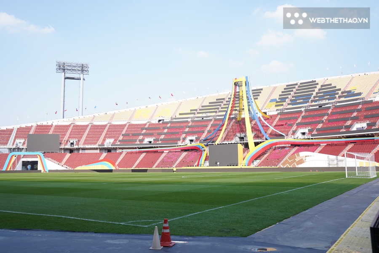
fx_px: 337
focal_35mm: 32
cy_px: 126
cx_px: 190
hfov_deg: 58.7
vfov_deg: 41.1
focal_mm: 32
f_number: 5.6
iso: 100
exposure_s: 1/200
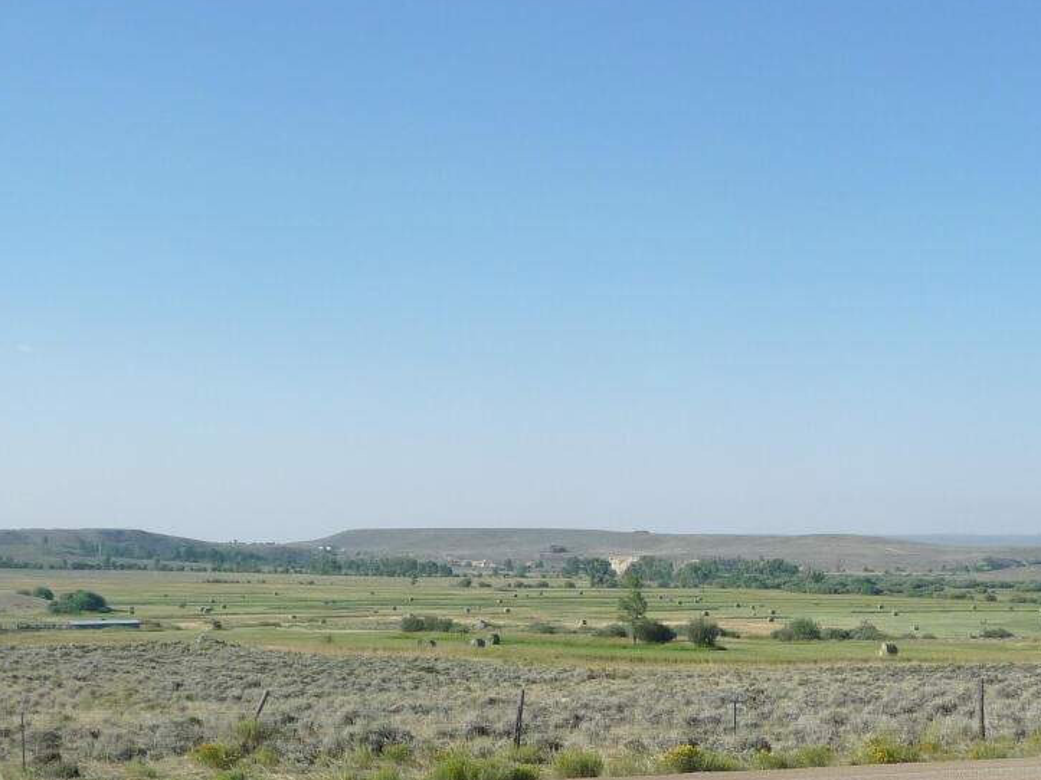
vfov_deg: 23.5
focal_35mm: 62
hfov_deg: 30.9
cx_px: 701
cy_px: 548
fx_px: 1864
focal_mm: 4.7
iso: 100
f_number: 8
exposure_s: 1/250
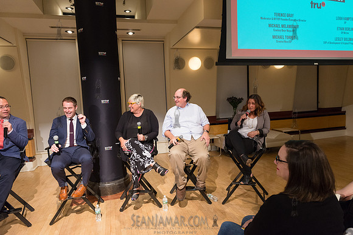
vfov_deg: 53.2
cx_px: 176
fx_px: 235
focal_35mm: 24
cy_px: 118
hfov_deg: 73.7
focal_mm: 24
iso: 2500
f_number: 4
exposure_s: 1/250
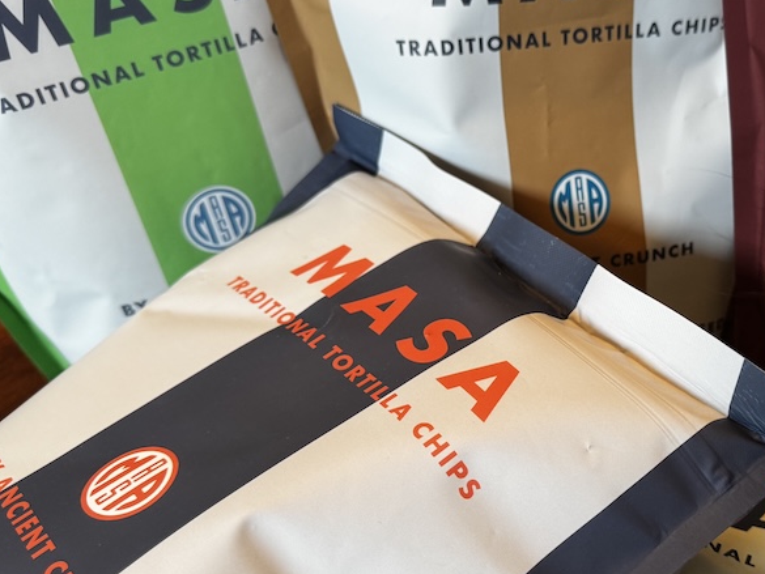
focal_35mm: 41
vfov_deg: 35.1
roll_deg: +3.9
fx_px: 906
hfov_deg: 44.5
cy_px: 294
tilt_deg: -41.5
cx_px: 554
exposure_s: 1/60
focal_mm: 6.76
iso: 160
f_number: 1.78
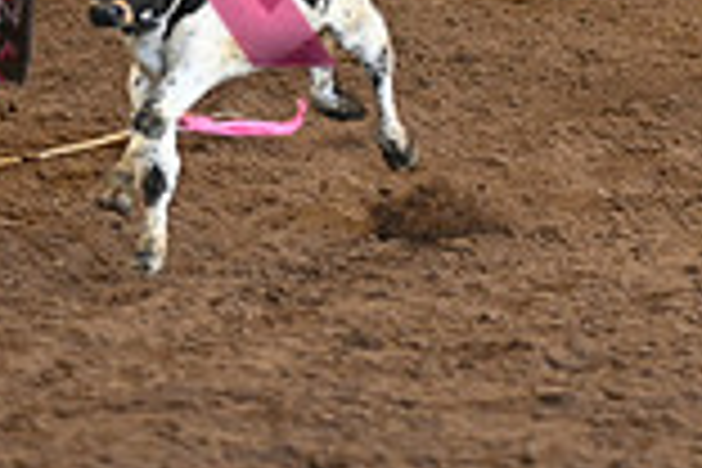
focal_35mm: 521
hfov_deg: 4.0
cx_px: 770
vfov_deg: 2.6
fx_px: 10159
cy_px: -245
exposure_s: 1/250
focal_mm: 140
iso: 3200
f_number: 2.8
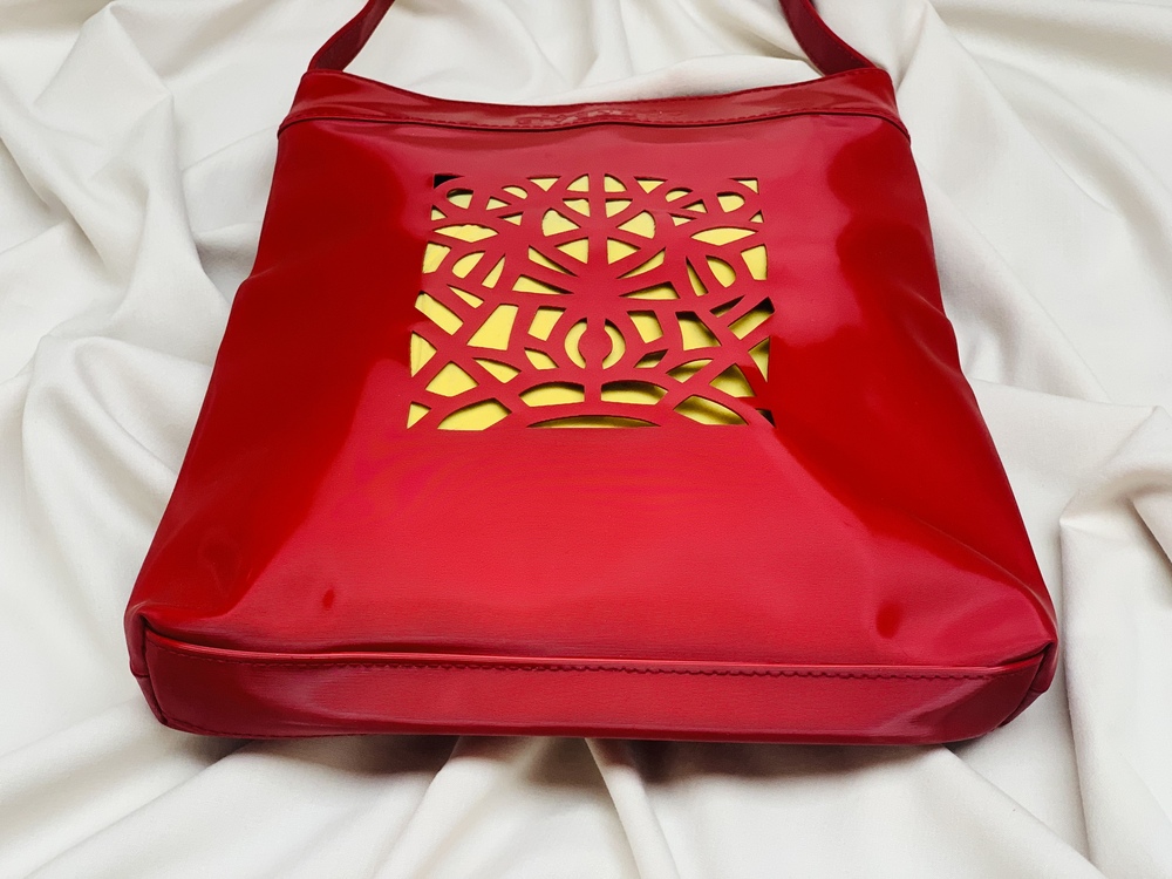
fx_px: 1761
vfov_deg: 28.0
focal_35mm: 52
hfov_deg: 36.8
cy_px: 440
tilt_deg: -49.1
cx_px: 586
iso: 125
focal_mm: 6
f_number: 2.4
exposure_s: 1/116
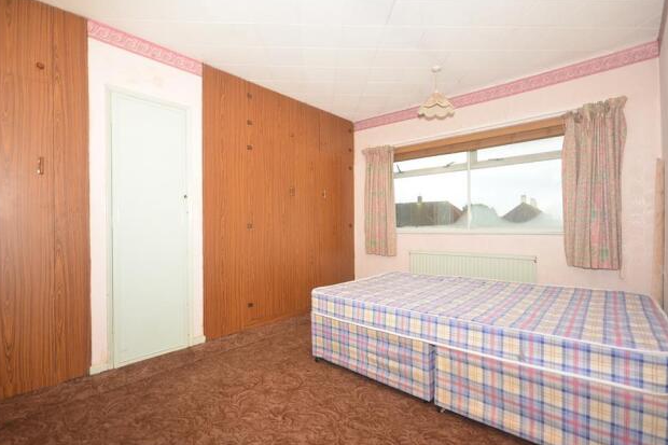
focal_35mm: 19
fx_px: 352
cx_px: 324
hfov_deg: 86.9
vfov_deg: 64.5
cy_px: 223
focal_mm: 12
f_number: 5
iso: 200
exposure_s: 1/125
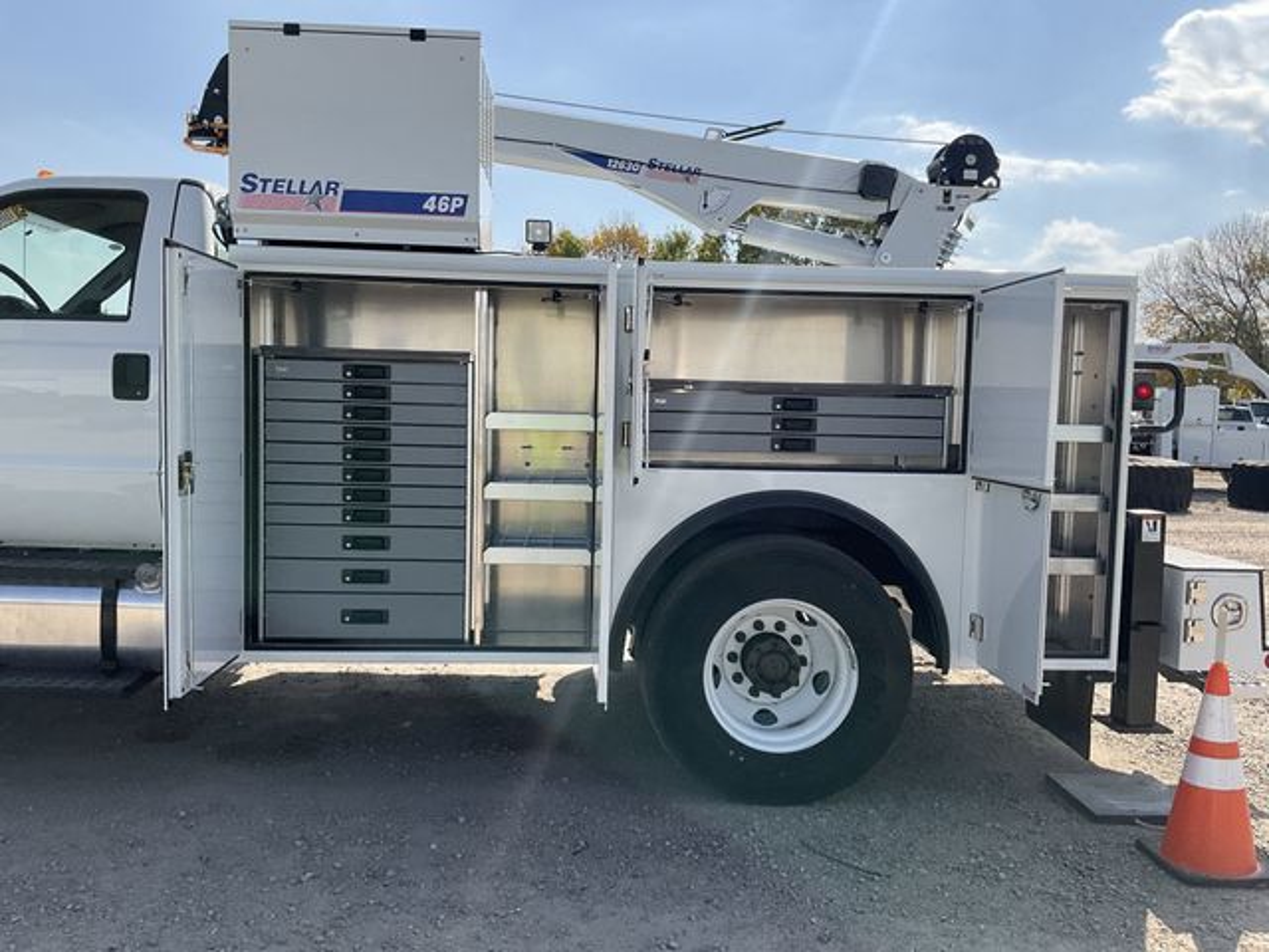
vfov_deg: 48.2
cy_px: 476
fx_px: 1063
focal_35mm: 29
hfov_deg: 61.7
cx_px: 634
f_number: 1.8
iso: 25
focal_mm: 3
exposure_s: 1/1675
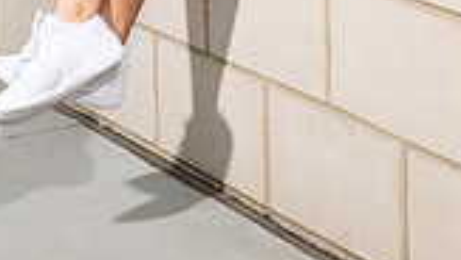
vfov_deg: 6.2
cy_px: -336
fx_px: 2300
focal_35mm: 188
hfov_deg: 11.4
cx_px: 229
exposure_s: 1/320
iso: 100
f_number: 7.1
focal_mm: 65
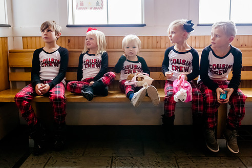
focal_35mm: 33
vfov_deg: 39.8
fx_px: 231
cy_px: 65
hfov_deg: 57.2
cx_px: 127
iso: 4000
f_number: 3.5
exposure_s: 1/160
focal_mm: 24
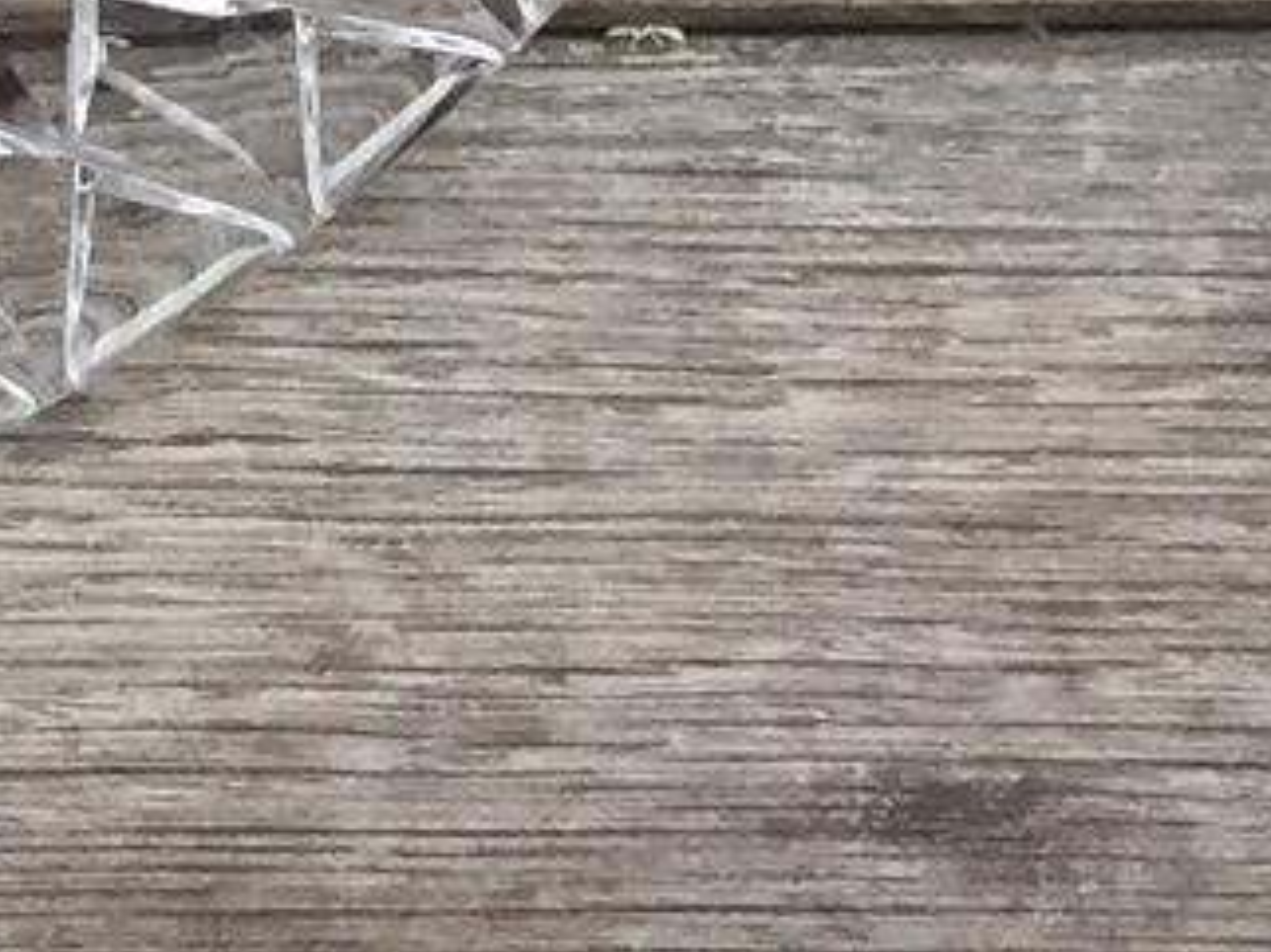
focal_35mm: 147
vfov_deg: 8.9
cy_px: -1458
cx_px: -1243
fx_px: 5393
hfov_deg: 12.0
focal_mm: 4.15
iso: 100
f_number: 2.2
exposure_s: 1/33
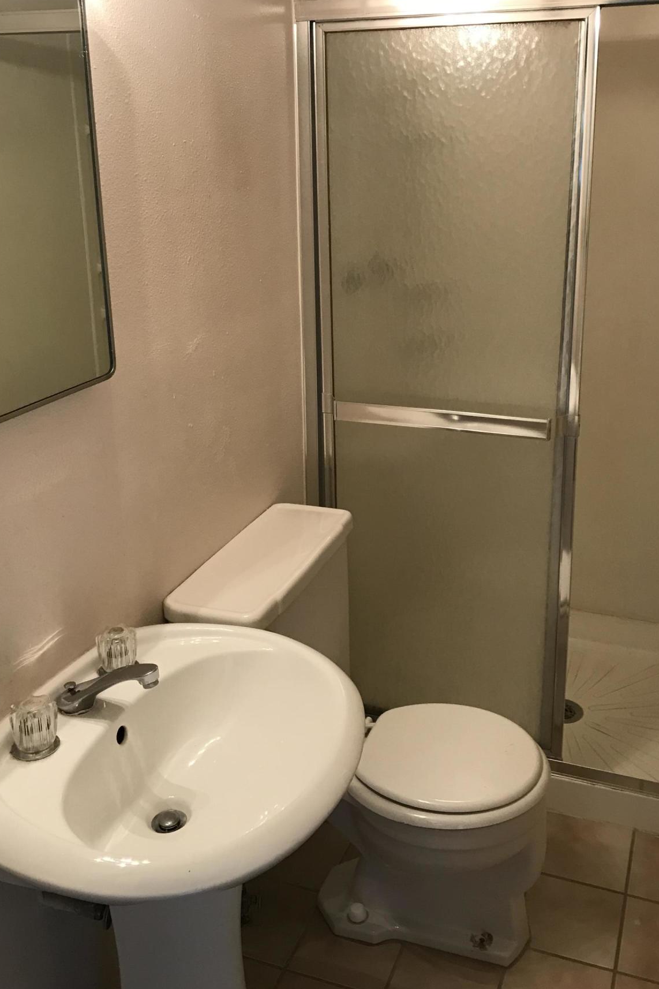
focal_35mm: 34
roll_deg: +1.3
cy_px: 415
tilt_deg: -15.4
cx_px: 369
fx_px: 934
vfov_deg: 55.5
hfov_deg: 38.8
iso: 32
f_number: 1.8
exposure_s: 1/30
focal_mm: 3.99
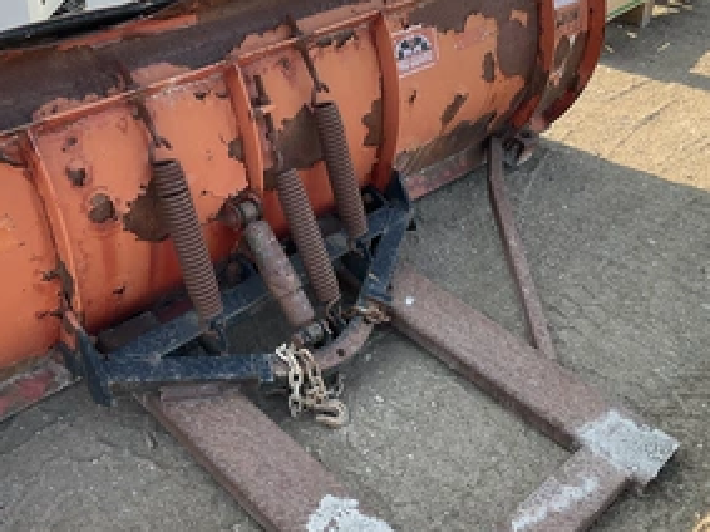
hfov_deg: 45.8
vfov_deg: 35.1
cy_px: 276
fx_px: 841
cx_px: 339
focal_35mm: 41
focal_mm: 3
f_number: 1.8
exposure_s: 1/302
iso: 25
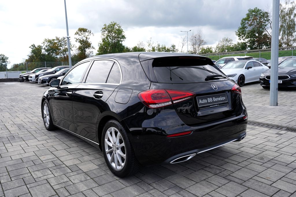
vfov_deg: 46.4
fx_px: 230
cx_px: 148
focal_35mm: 28
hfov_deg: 65.5
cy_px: 98
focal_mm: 28
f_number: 7.1
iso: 100
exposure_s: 1/200
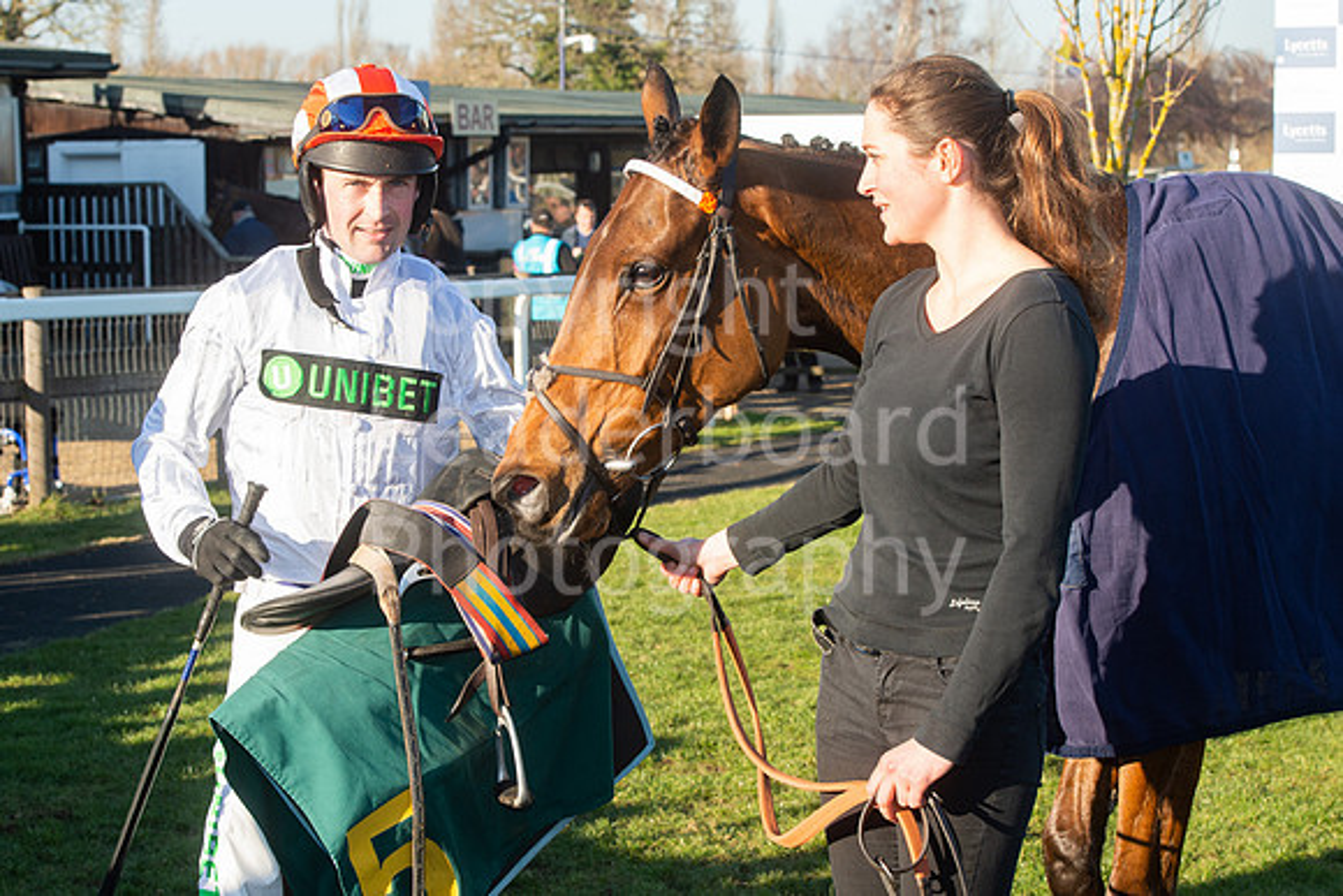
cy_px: 441
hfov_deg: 25.8
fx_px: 2935
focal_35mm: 79
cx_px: 685
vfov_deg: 17.4
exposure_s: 1/250
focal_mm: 70
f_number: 10
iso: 400
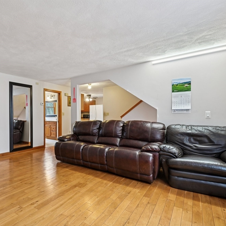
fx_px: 155
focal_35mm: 21
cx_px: 72
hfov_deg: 69.7
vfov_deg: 72.1
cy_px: 116
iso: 400
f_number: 8
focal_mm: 16
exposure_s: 1/5
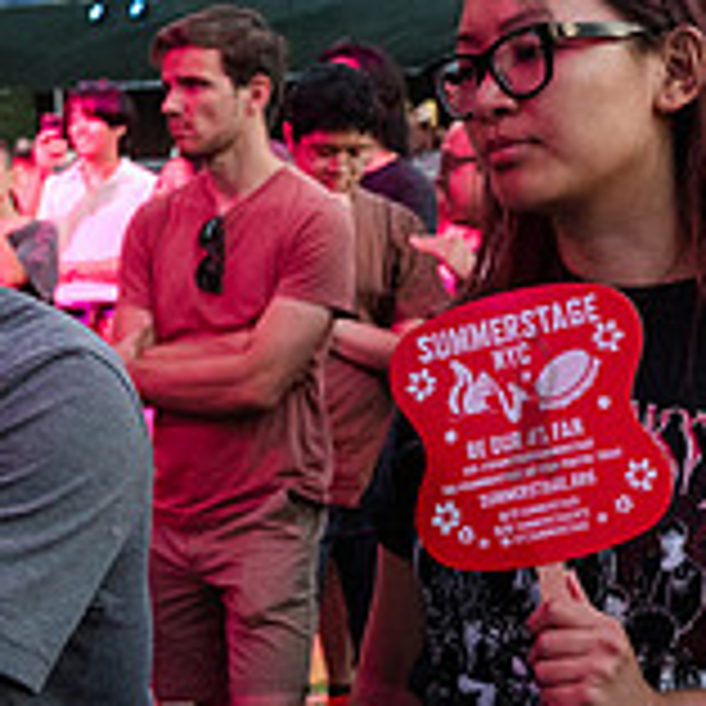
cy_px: 402
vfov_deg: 16.3
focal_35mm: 107
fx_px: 2469
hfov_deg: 16.2
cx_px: 531
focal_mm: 34
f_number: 4
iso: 5000
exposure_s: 1/250
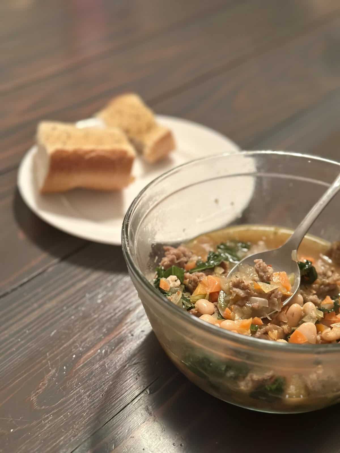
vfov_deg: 39.7
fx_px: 629
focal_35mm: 48
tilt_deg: -36.3
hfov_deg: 30.3
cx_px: 170
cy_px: 226
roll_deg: -2.2
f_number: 1.78
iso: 640
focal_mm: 6.86
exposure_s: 1/40
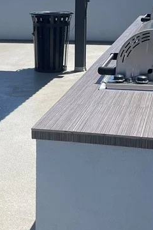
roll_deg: +0.2
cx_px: 9
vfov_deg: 26.3
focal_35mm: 77
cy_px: 111
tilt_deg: -15.0
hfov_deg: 17.4
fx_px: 491
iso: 32
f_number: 1.6
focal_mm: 4.2
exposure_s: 1/3300
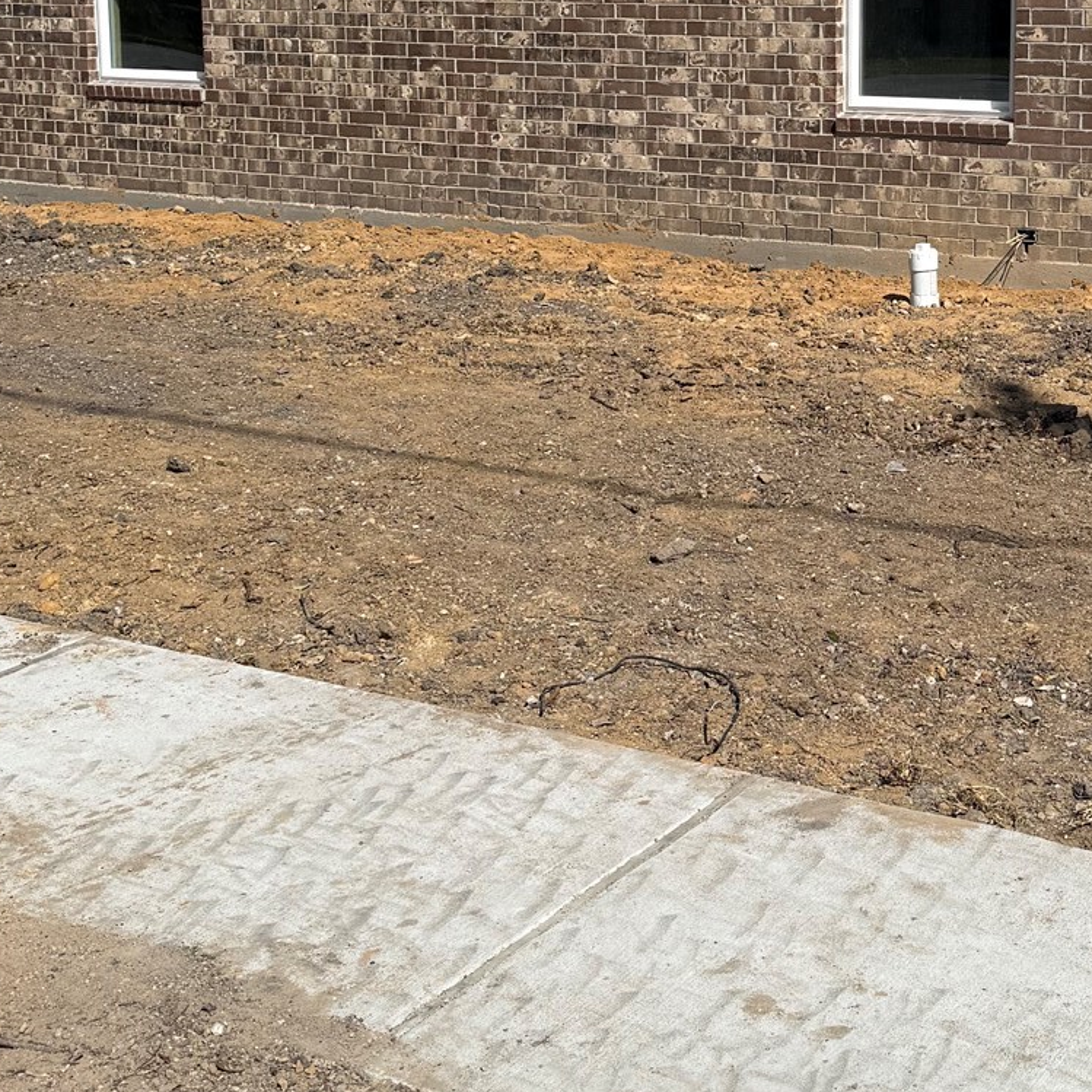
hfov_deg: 29.2
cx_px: 771
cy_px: 200
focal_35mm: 58
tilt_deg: -7.6
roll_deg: -0.3
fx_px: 2070
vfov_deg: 28.8
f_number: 1.78
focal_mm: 6.76
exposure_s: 1/8130
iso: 80
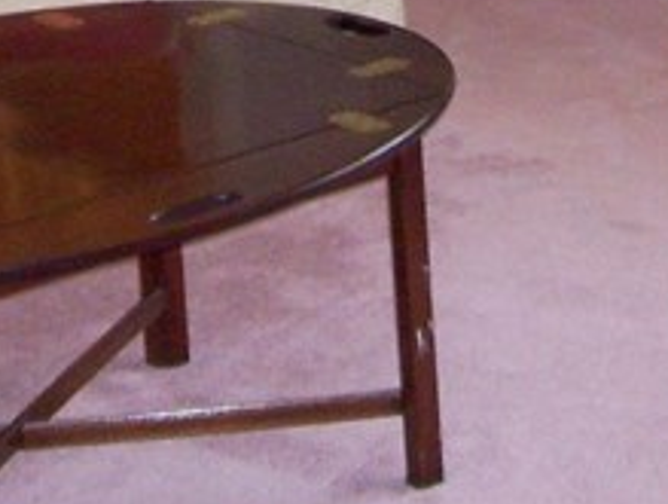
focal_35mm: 168
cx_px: 314
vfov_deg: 8.4
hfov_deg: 11.7
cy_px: -487
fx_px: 3247
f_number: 2.7
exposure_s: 1/60
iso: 200
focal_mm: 6
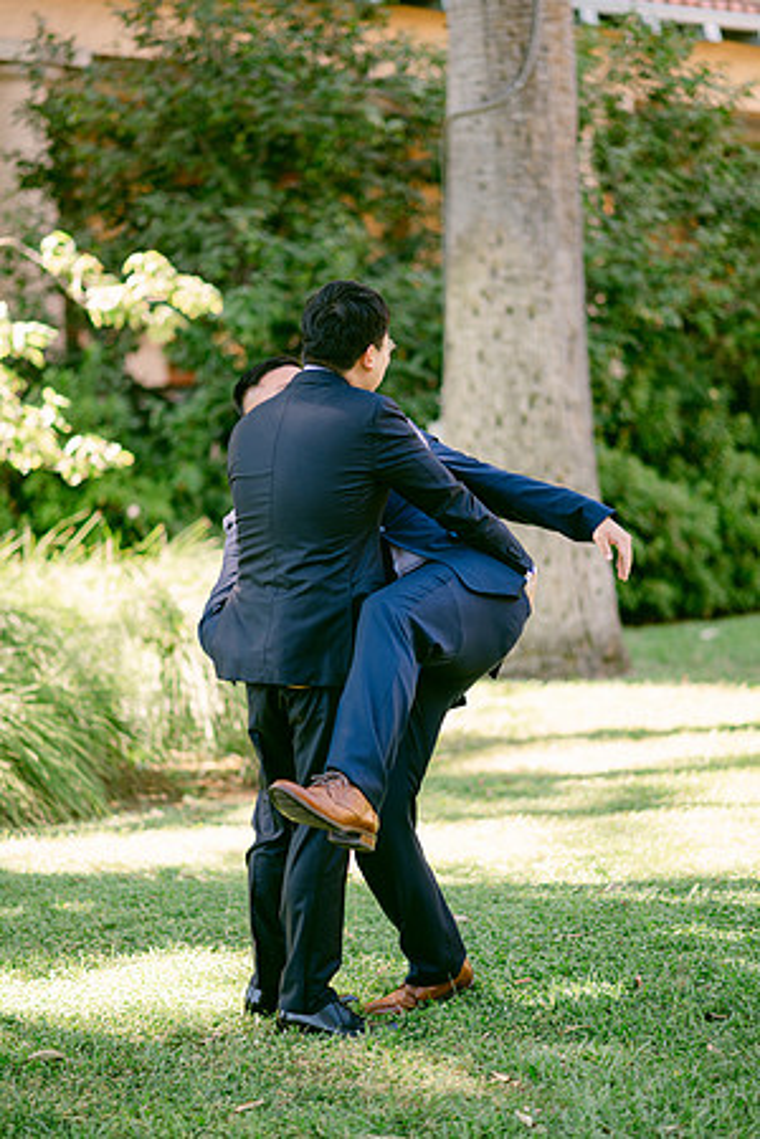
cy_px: 570
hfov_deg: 16.1
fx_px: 2691
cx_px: 380
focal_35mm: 85
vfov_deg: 23.9
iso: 80
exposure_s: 1/400
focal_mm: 85
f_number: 1.8
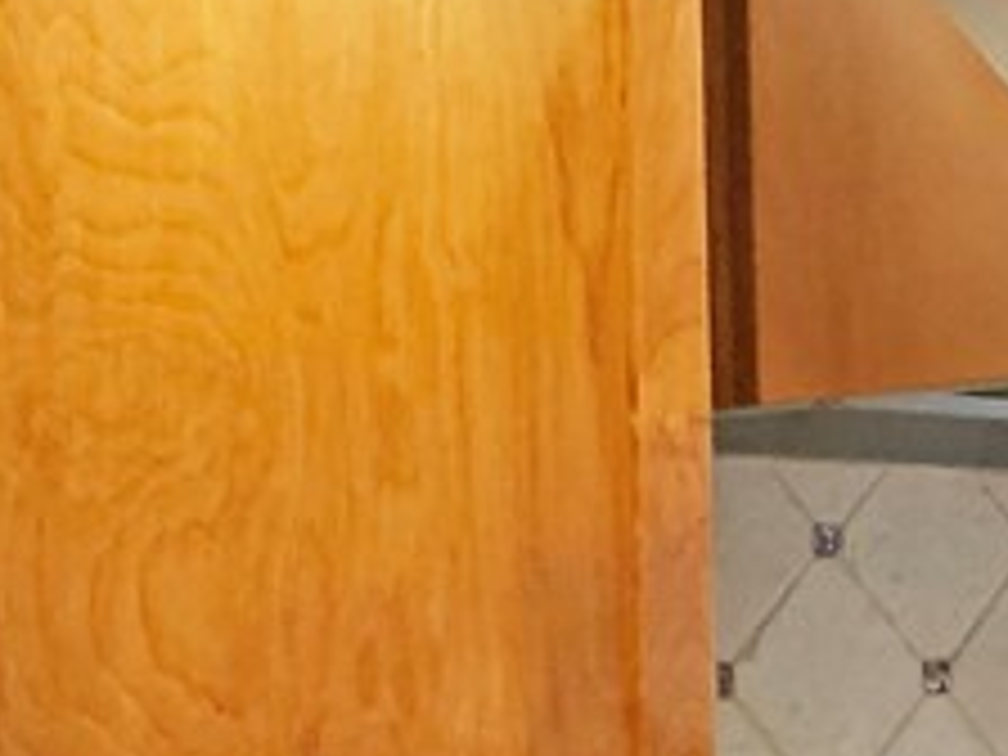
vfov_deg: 12.3
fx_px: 3465
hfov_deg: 15.1
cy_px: 698
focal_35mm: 119
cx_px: 1602
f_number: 1.8
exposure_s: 1/30
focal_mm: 4.25
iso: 320
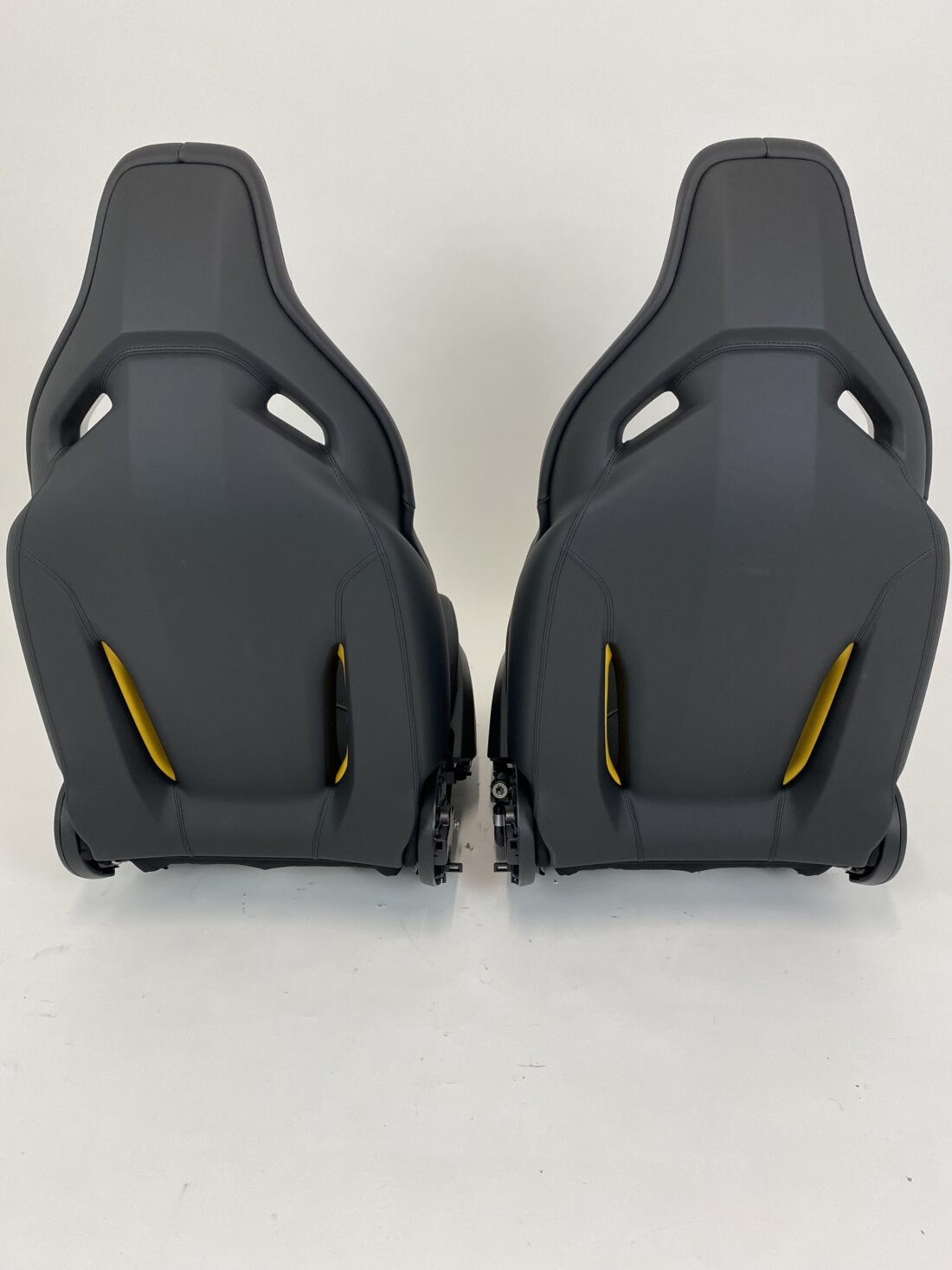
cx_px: 476
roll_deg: +1.2
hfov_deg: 53.1
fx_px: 954
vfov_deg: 67.3
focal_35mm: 26
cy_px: 635
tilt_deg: -24.4
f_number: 1.8
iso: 100
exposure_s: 1/100
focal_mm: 4.25
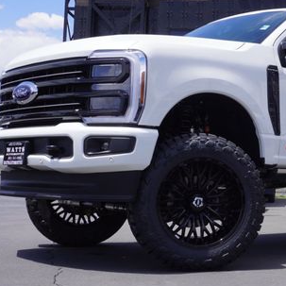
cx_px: 250
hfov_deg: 24.1
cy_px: 109
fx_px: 654
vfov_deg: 24.6
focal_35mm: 70
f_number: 11
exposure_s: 1/125
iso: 100
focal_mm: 26
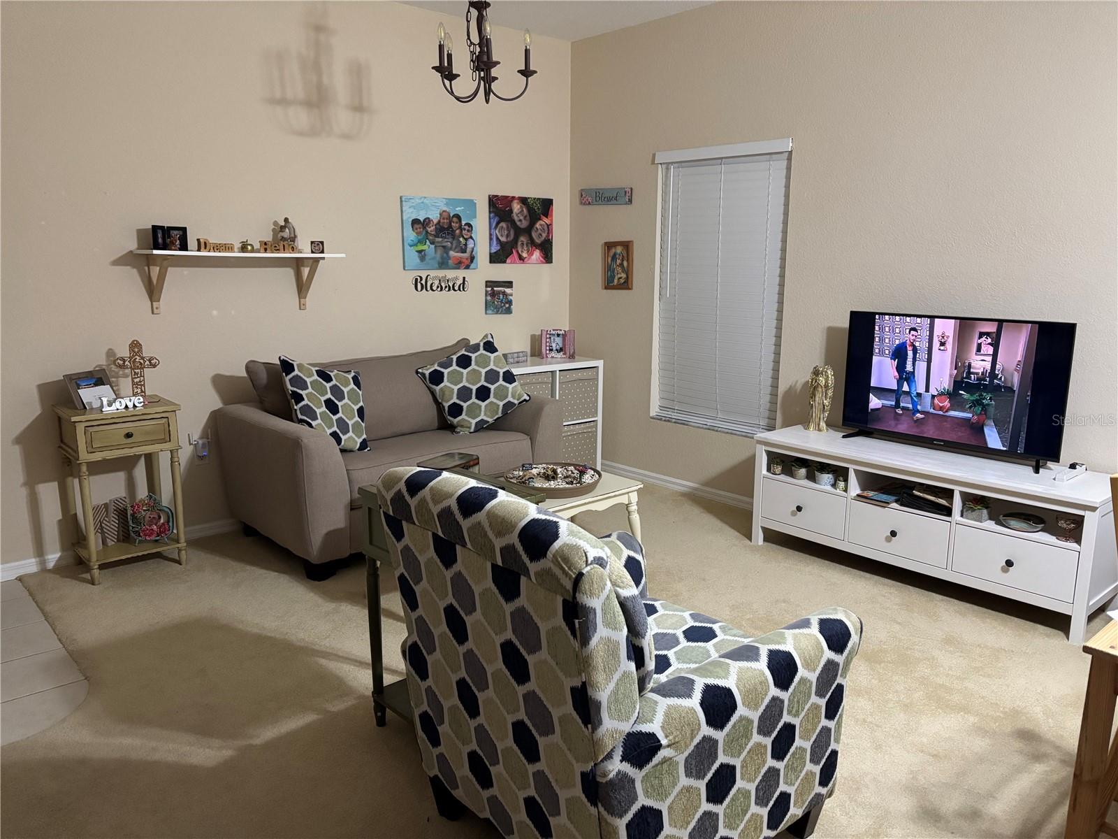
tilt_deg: -11.5
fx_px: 840
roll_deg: -0.5
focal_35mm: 26
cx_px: 559
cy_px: 420
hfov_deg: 67.3
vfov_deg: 53.1
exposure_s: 1/60
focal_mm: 5.96
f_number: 1.6
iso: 500
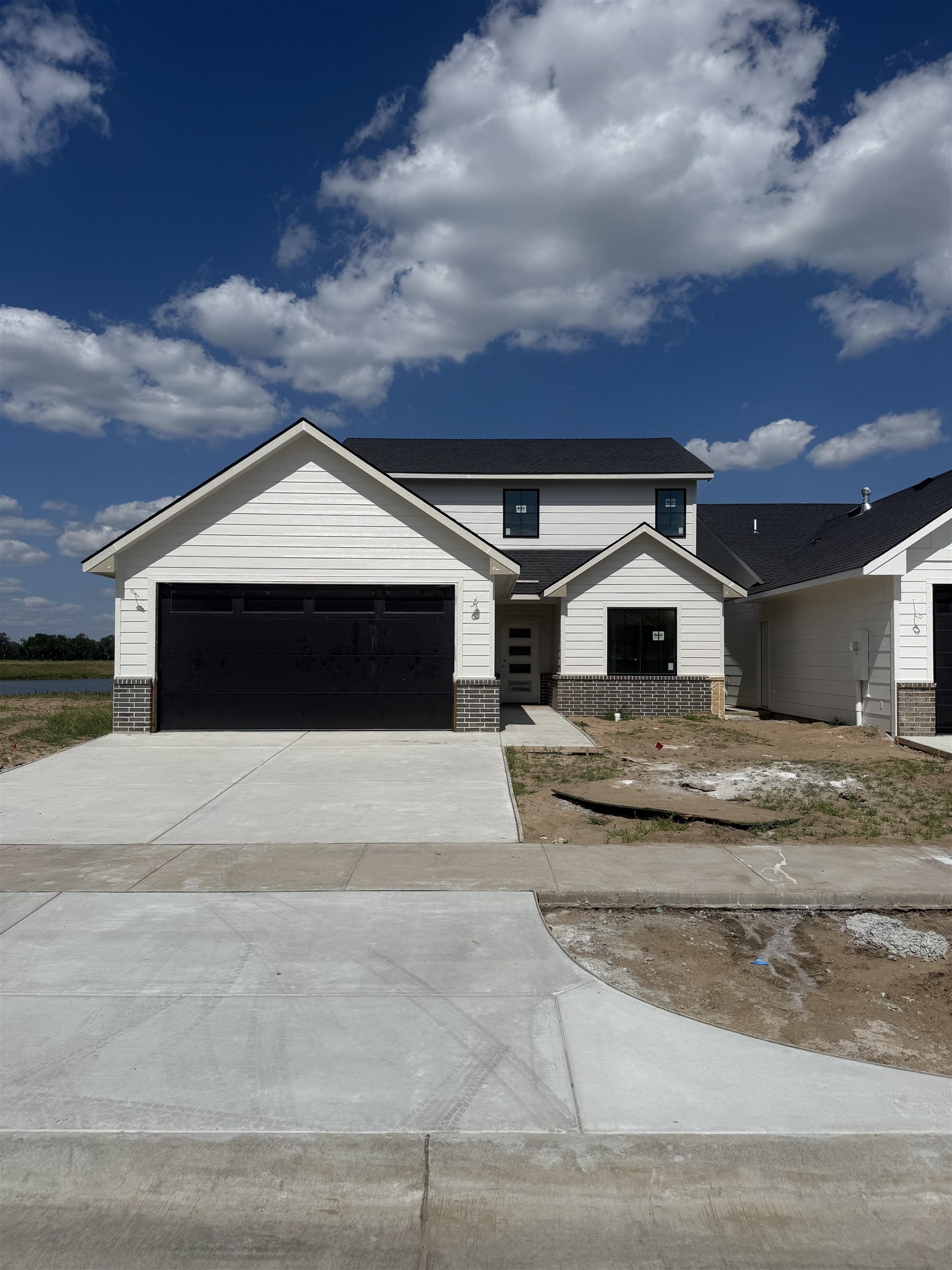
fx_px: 880
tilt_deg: +2.2
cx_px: 476
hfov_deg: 56.8
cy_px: 635
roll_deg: +0.8
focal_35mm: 24
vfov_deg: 71.6
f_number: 1.78
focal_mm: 6.76
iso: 64
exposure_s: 1/14286
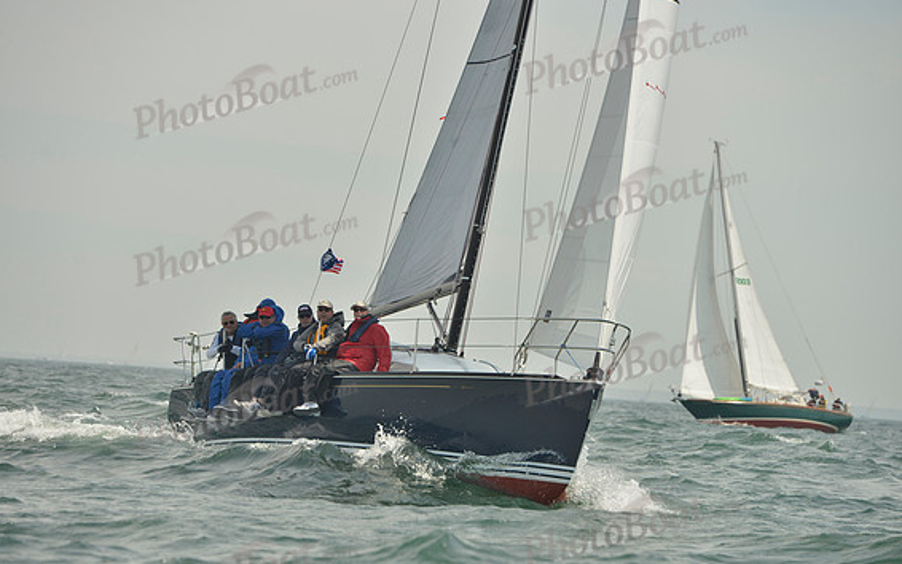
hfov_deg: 11.1
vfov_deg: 7.0
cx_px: 441
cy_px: 305
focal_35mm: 188
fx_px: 4622
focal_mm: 180
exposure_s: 1/1250
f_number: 7.1
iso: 200
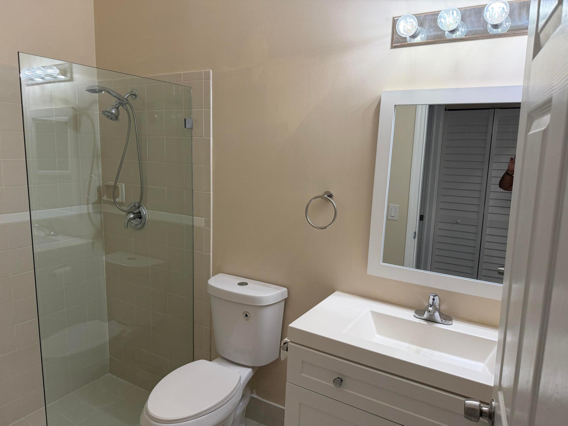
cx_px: 284
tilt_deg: -9.5
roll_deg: -1.3
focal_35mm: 24
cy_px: 213
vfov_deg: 56.8
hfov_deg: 71.6
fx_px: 394
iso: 125
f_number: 1.78
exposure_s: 1/146
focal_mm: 6.76
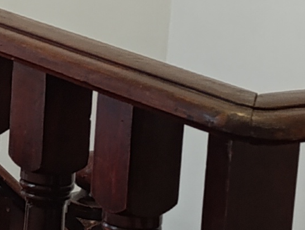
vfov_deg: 8.6
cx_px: -135
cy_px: 26
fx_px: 1517
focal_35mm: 172
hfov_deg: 11.1
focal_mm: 6.14
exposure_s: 1/30
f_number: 1.6
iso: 1000
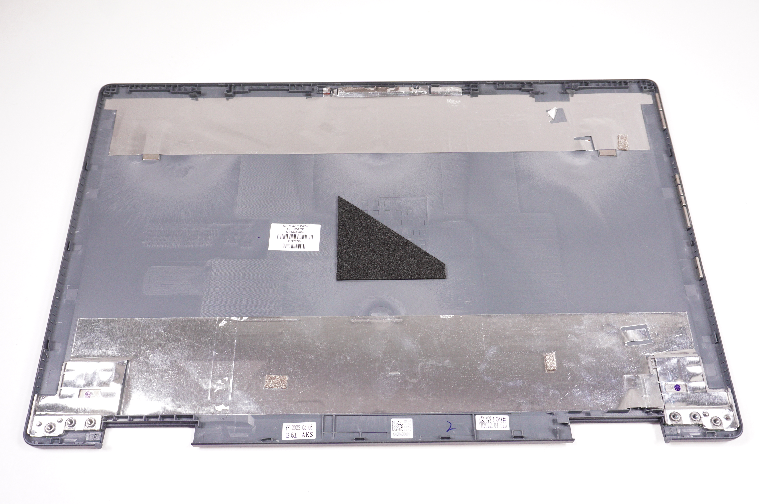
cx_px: 380
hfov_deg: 55.1
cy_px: 252
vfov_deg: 38.3
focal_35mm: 34
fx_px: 727
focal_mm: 23
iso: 1250
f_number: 5.6
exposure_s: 1/320
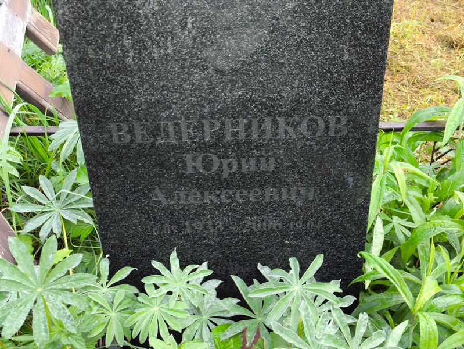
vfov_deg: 29.1
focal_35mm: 50
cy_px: 174
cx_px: 232
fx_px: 671
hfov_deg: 38.2
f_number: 1.7
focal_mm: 4.71
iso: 80
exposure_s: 1/60
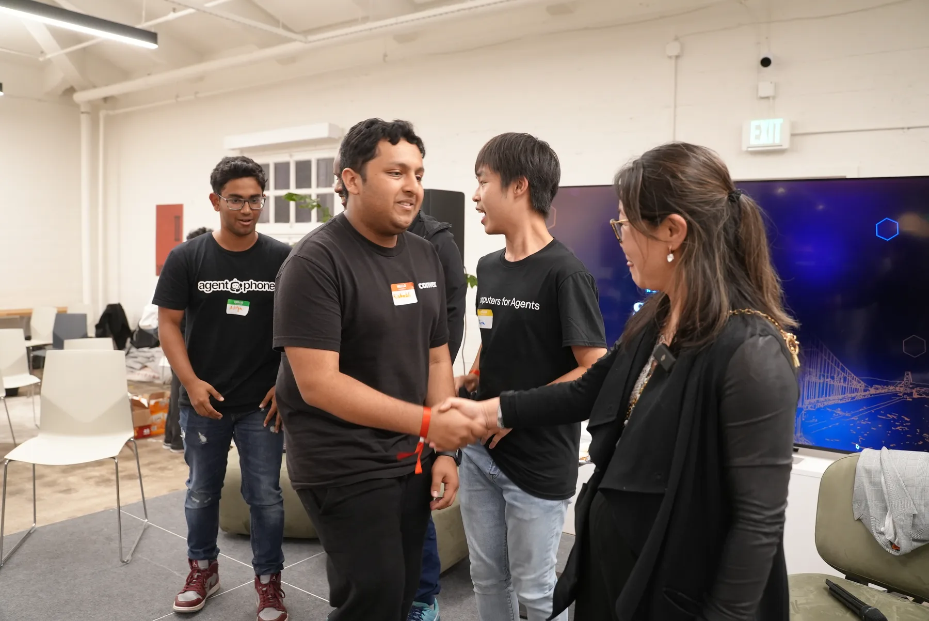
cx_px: 464
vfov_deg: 46.4
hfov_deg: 65.4
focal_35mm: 28
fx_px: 723
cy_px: 310
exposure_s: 1/160
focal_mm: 28
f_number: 4
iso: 3200
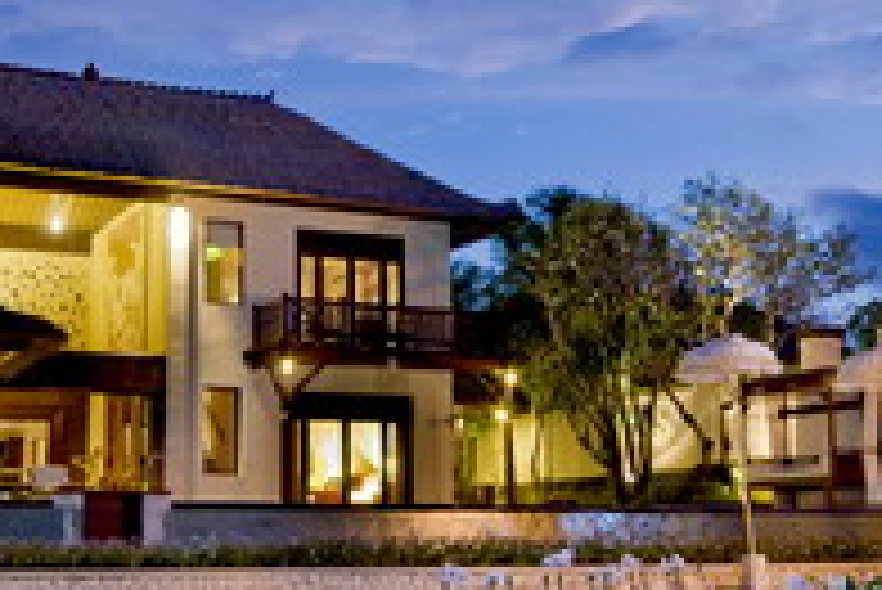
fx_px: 1520
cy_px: 234
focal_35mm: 62
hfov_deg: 32.2
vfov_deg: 21.9
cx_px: 342
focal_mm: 18
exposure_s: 5
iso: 400
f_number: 8
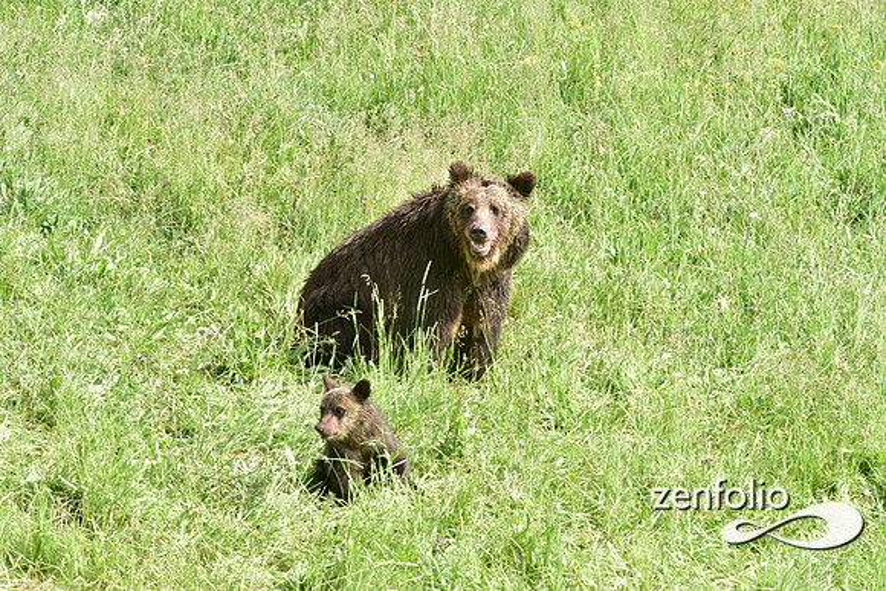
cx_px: 443
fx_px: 20923
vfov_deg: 1.6
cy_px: 296
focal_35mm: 850
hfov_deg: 2.4
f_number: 20
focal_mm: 850
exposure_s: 1/125
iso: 800
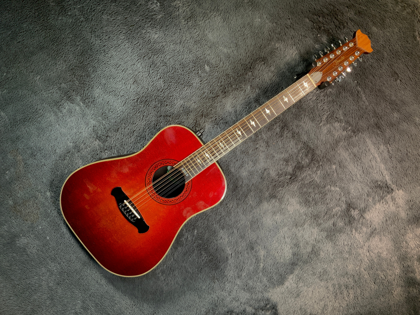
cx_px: 210
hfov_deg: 61.7
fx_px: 352
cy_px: 158
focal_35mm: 29
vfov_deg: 48.2
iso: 50
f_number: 1.8
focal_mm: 3
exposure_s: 1/104
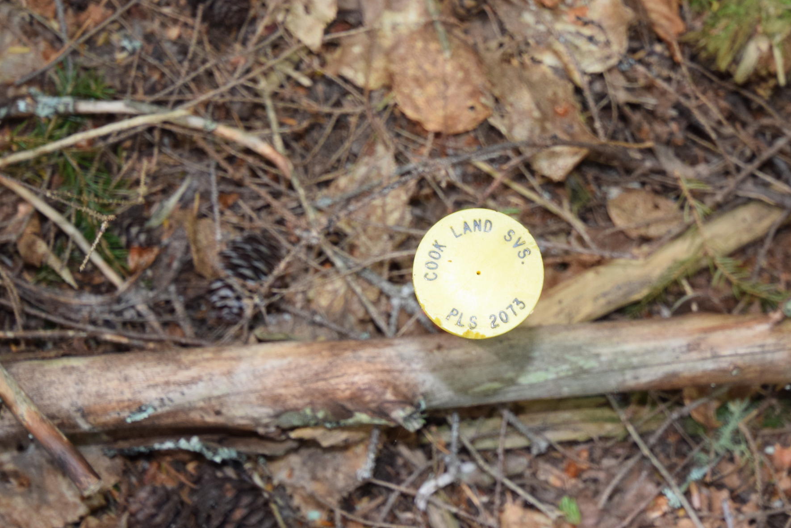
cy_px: 231
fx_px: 1340
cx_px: 477
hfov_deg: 32.8
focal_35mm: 61
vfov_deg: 22.3
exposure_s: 1/100
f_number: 5
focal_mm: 24
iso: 800
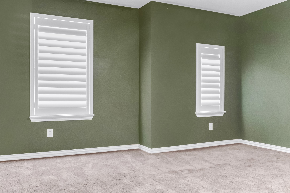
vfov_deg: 42.3
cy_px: 96
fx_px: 250
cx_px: 145
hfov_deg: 60.3
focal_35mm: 31
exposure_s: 1/8
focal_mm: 21
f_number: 11
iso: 2500
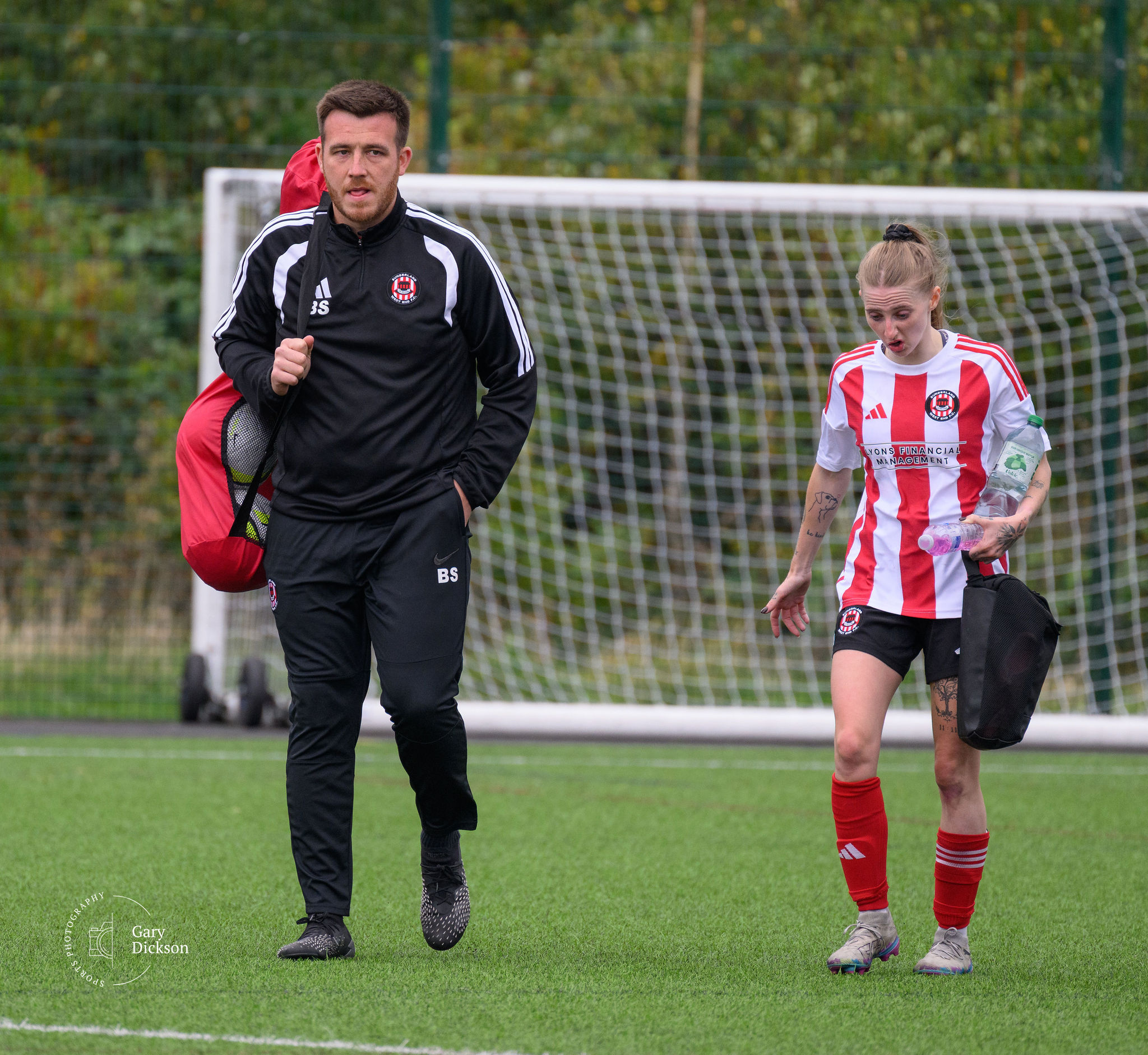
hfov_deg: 3.0
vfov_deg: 2.8
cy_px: 447
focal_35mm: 608
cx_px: 485
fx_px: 21899
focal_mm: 400
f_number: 5.6
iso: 1100
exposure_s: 1/1000
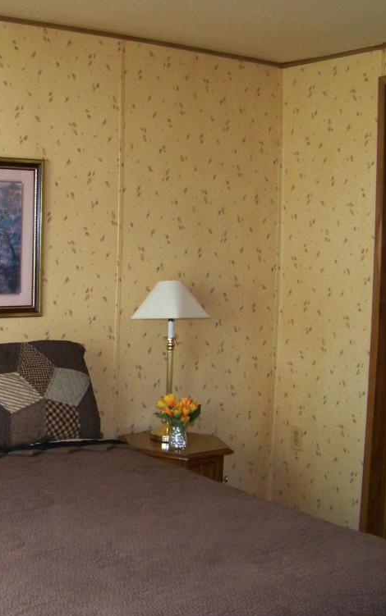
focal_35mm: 52
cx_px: 34
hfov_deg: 24.2
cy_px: 313
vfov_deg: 38.9
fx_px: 874
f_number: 2.8
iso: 200
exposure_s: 1/30
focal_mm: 5.85
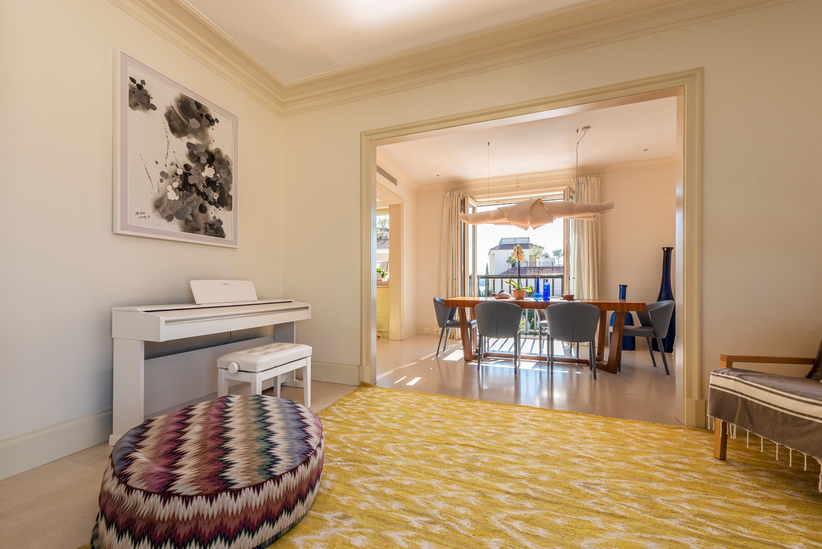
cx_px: 390
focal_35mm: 15
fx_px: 343
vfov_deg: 77.4
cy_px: 281
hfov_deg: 100.3
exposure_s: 1/60
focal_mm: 14
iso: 50
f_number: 6.3
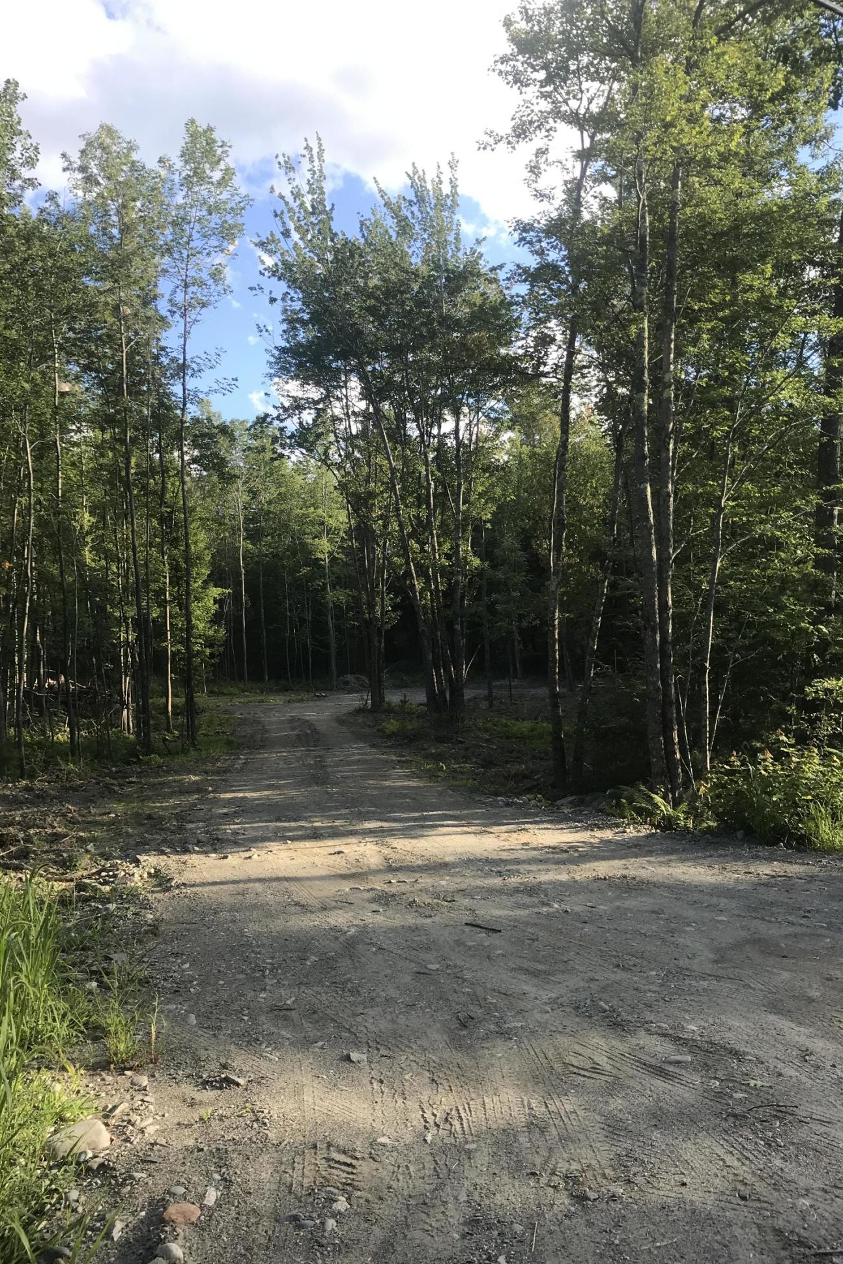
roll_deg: +3.1
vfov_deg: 61.9
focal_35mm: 30
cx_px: 377
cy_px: 634
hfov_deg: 43.5
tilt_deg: +4.9
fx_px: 1054
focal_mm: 3.99
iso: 20
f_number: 1.8
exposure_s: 1/560
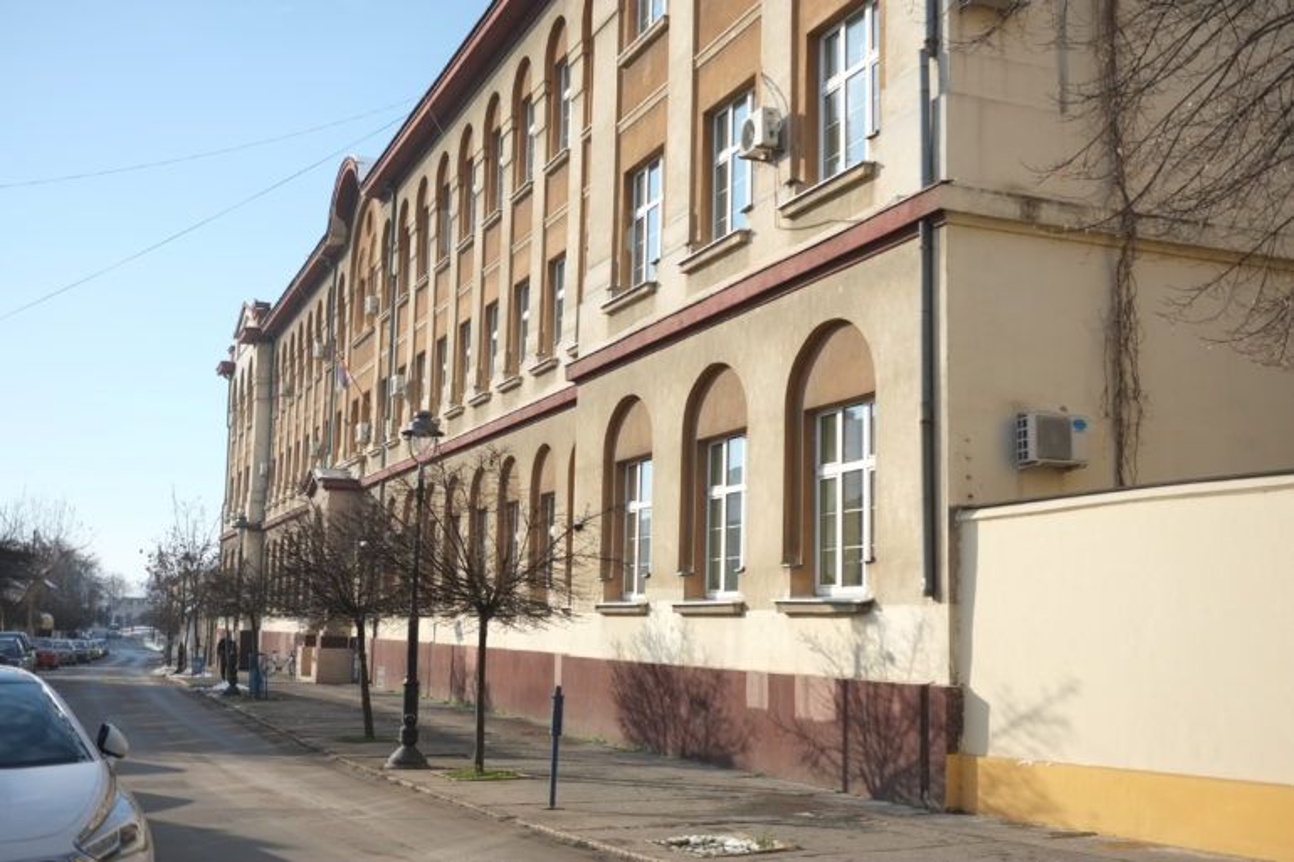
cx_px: 647
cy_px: 431
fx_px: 1473
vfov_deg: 32.6
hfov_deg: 47.4
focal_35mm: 41
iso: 200
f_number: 2.8
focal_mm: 27
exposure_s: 1/2700
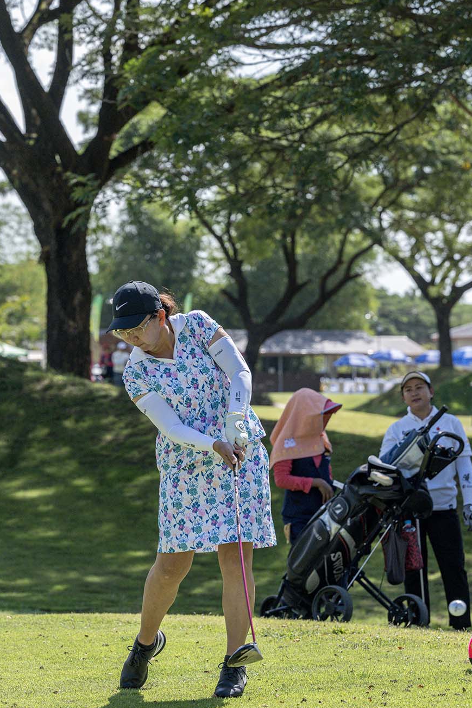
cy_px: 367
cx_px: 259
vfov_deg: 19.3
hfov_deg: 12.9
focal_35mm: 106
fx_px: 2085
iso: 1250
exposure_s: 1/5000
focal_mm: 96
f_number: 4.5
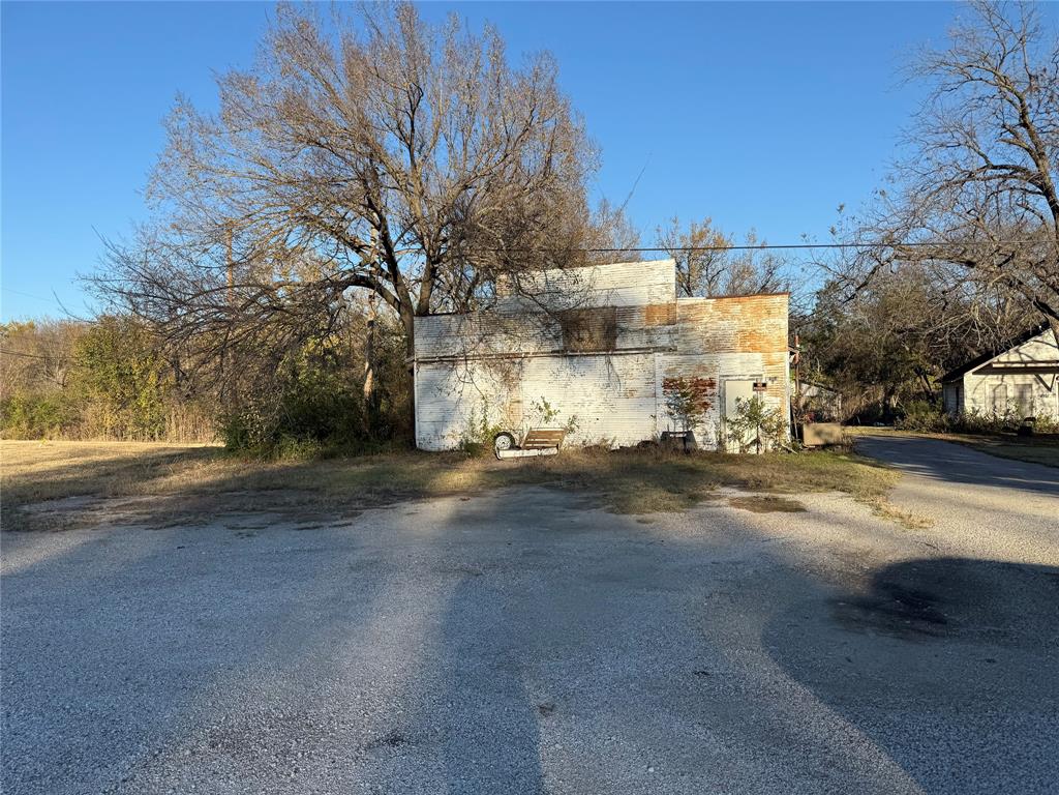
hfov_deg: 71.6
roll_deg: -0.2
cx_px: 530
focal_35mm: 24
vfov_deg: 56.8
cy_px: 398
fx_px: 734
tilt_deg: +1.1
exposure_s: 1/2907
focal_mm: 6.76
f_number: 1.78
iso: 80
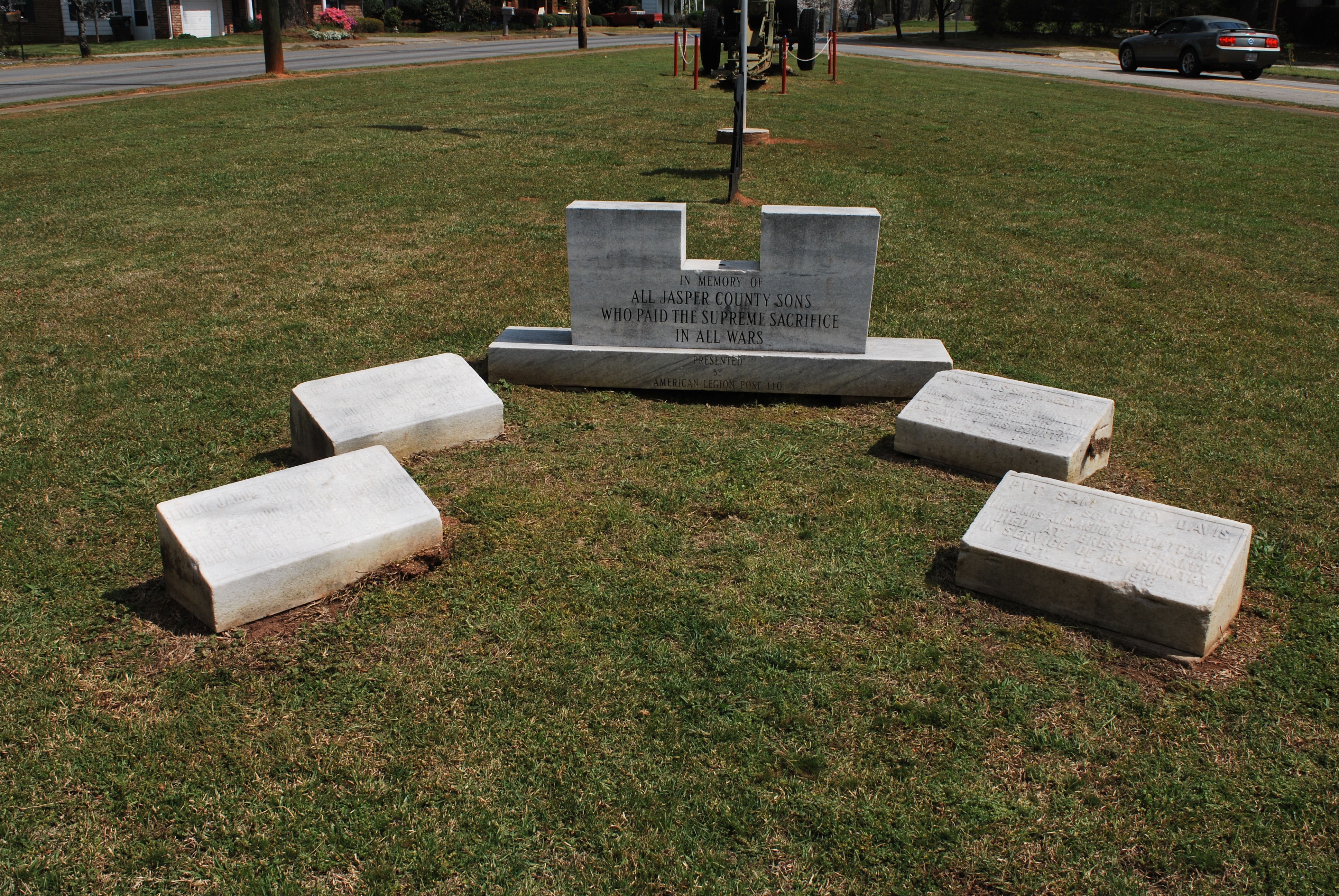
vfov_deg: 38.5
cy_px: 448
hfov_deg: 55.0
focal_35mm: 34
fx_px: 1285
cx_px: 670
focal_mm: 23
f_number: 10
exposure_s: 1/400
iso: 100
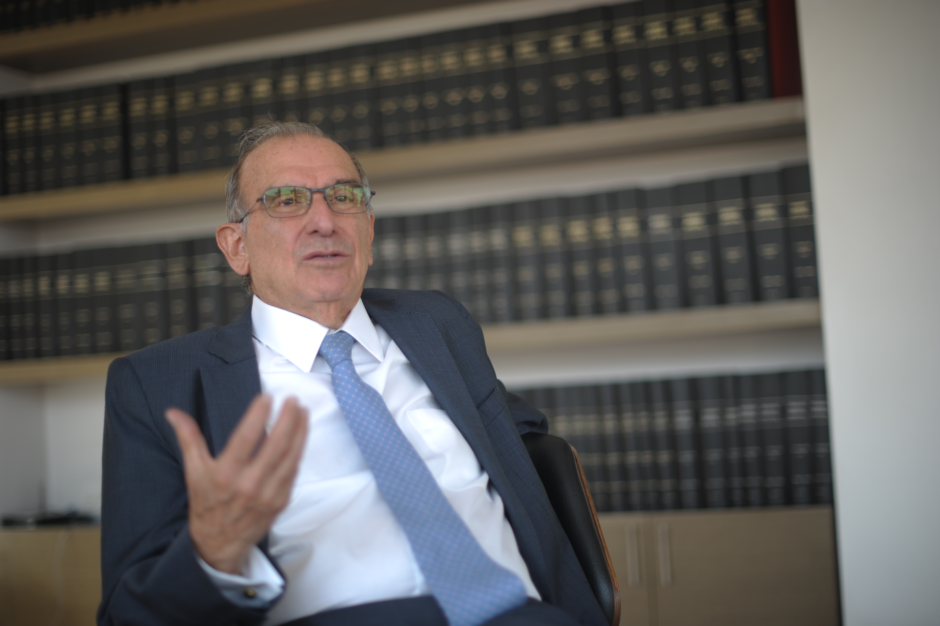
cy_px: 313
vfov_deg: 27.0
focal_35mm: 50
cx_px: 470
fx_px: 1305
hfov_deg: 39.6
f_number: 1.4
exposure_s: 1/320
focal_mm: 50
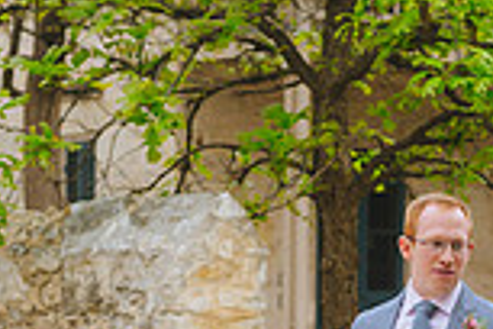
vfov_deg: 4.8
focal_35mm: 285
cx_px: 303
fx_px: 3903
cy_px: 458
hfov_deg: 7.2
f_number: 2.8
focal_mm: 75
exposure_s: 1/1000
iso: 400
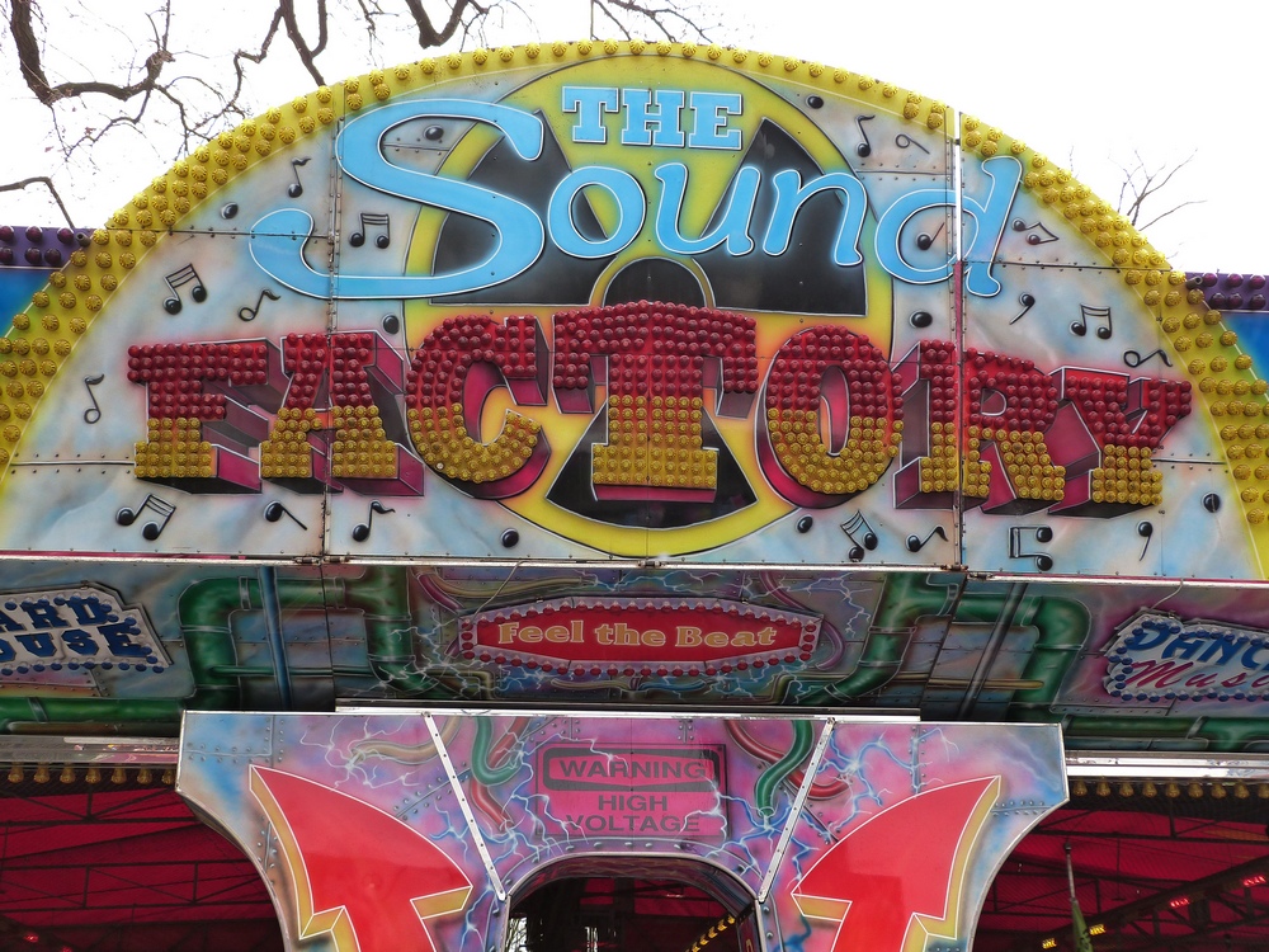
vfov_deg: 33.6
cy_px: 476
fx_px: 1576
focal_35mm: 43
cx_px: 634
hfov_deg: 43.9
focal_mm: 7.6
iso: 160
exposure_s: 1/100
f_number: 3.2
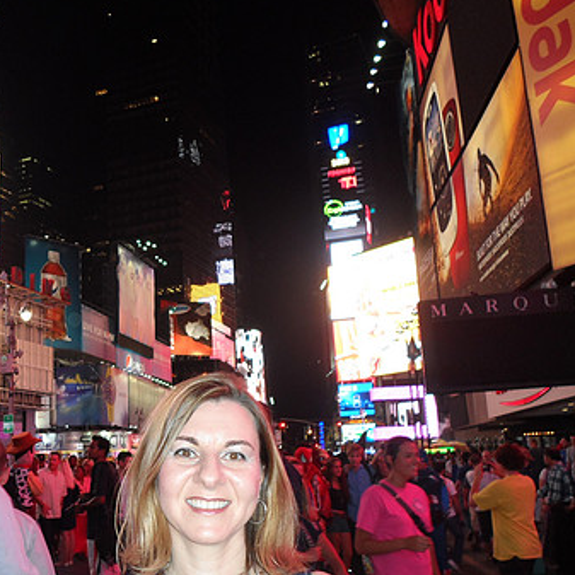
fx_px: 714
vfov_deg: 43.8
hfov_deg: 43.2
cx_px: 186
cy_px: 318
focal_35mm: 38
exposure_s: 1/60
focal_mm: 4.5
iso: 120
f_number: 2.5
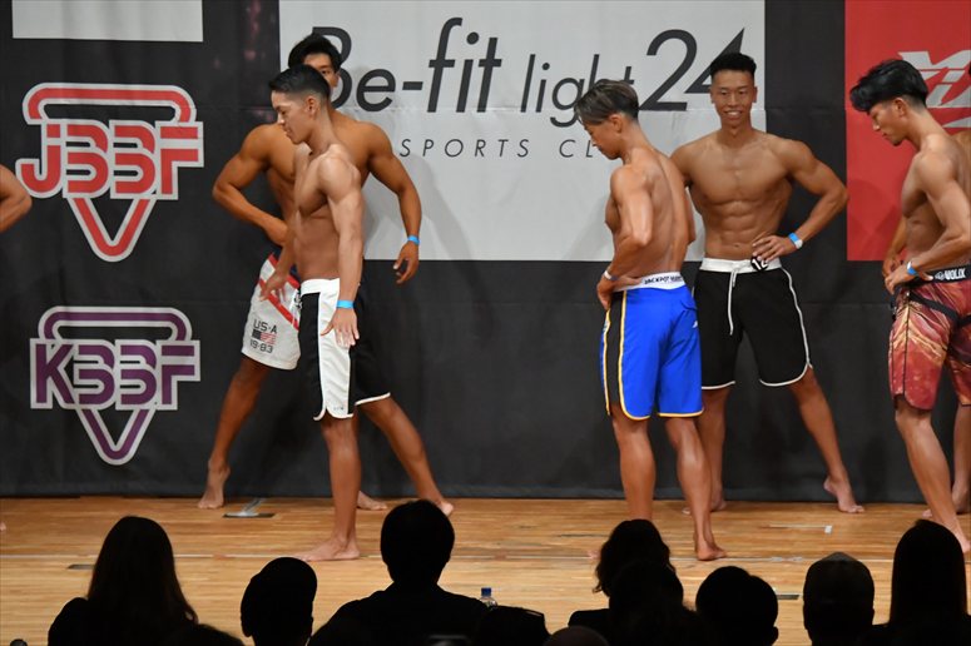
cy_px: 323
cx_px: 486
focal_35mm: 240
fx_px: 6470
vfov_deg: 5.7
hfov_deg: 8.6
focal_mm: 160
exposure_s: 1/400
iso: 7200
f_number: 5.6
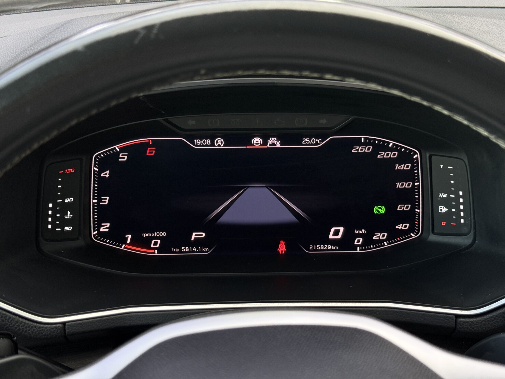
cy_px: 190
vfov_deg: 30.3
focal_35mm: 48
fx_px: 700
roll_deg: -0.2
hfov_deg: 39.7
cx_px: 252
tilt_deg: -24.3
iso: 250
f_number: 1.78
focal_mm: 6.76
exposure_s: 1/42
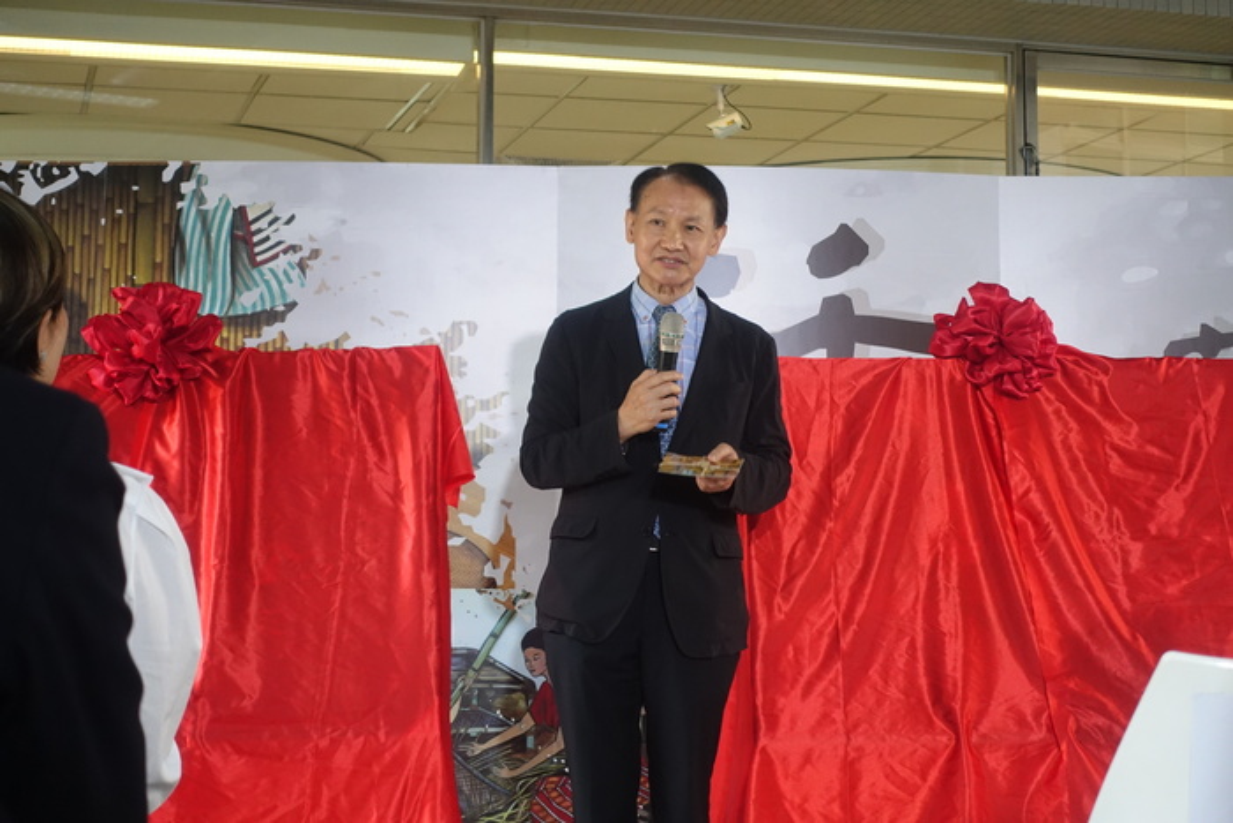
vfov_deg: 19.5
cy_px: 412
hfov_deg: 28.8
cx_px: 616
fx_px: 2398
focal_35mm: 70
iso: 1000
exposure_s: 1/200
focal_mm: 25.7
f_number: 2.8
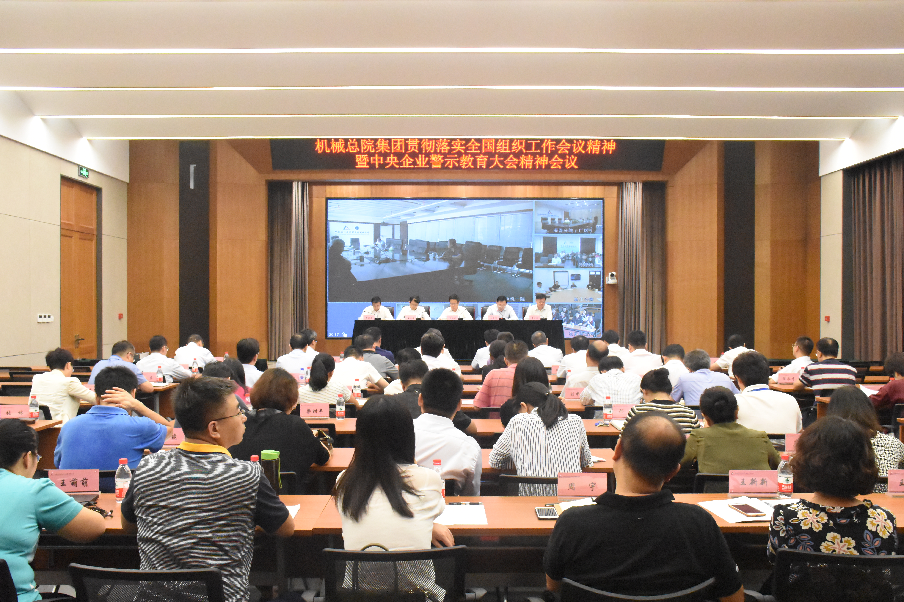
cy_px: 301
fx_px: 829
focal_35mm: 33
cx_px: 452
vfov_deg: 40.0
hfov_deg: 57.2
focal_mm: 22
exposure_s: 1/100
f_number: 7.1
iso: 14400
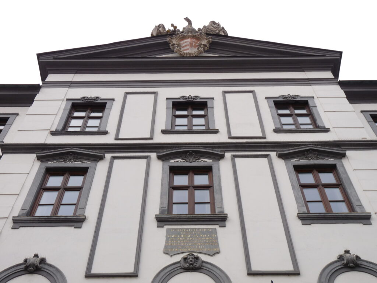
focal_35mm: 46
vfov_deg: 31.5
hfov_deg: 41.2
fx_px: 501
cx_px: 188
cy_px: 142
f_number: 4
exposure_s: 1/200
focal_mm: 8.2
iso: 100
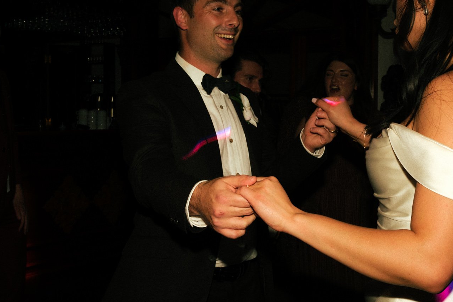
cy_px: 140
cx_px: 230
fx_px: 591
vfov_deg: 28.6
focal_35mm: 47
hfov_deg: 41.9
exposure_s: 1/125
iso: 200
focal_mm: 16
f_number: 6.4
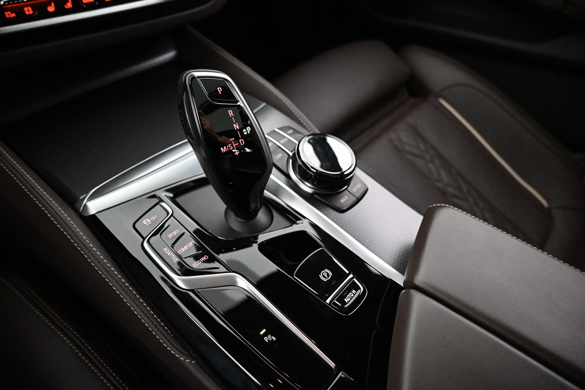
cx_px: 292
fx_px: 390
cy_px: 195
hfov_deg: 73.7
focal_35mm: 24
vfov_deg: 53.1
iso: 6400
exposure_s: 1/60
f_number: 3.5
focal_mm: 16
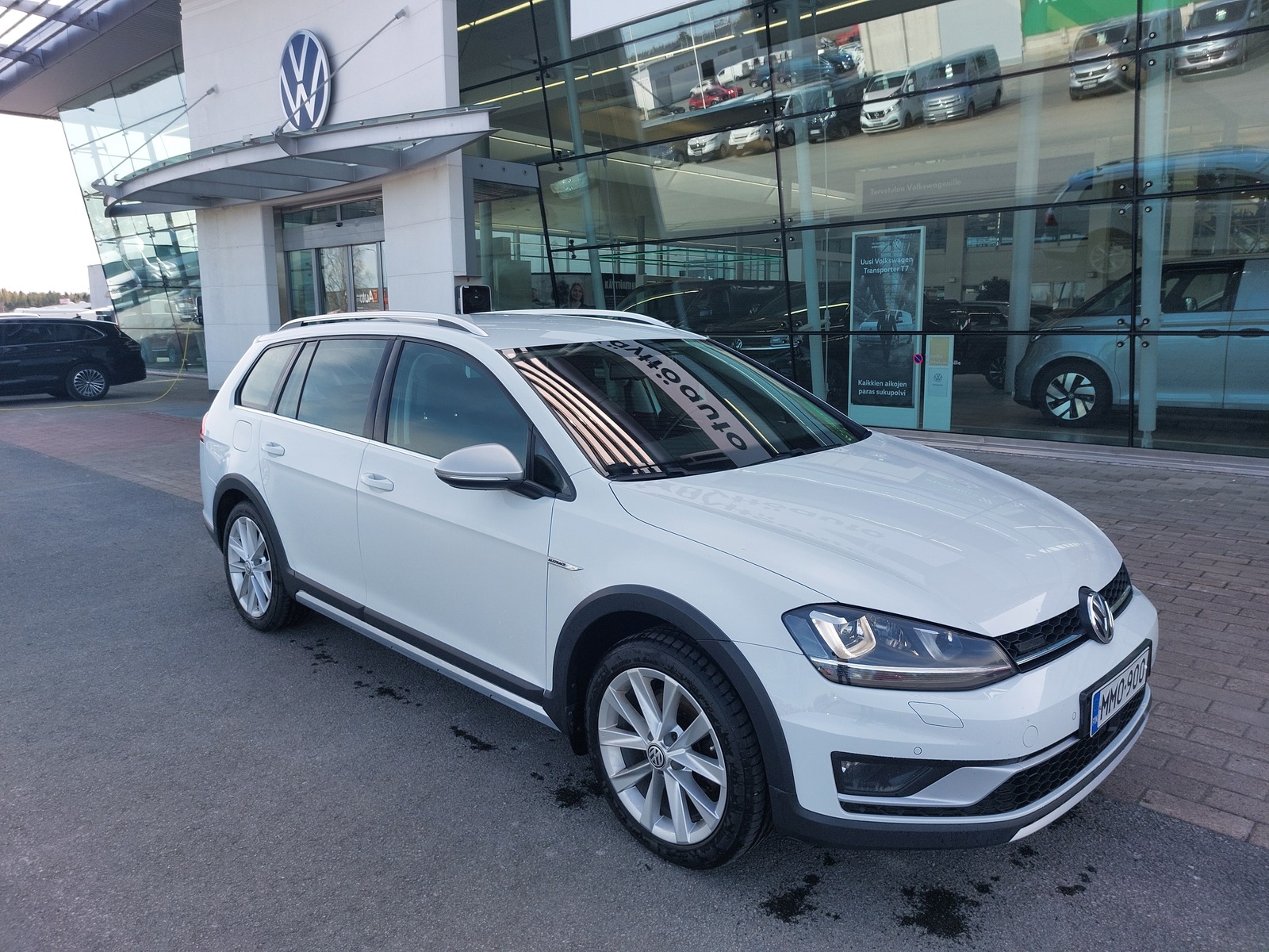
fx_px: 880
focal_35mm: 24
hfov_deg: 71.6
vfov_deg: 56.8
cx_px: 634
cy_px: 476
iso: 25
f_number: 1.8
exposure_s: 1/415
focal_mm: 5.23
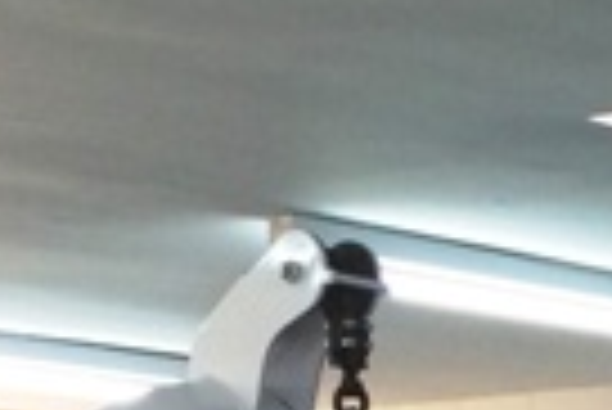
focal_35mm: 224
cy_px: 1253
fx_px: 3812
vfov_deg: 5.7
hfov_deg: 9.0
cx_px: 844
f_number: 2.2
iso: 64
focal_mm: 4.12
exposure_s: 1/100
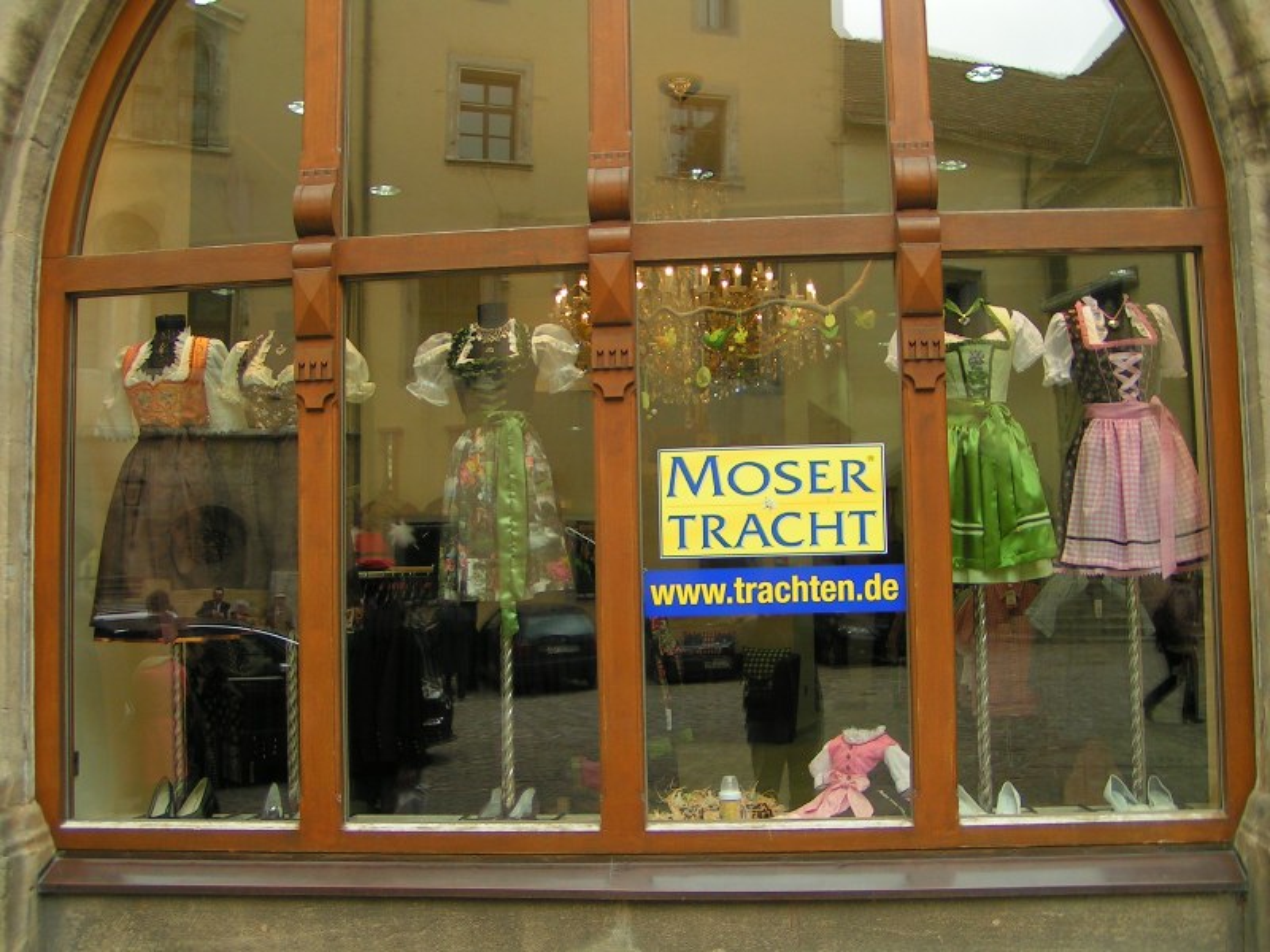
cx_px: 635
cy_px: 476
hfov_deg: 49.0
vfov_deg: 37.7
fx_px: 1394
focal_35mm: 38
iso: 50
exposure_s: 1/60
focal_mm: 5.8
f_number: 3.5
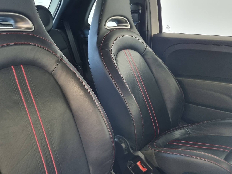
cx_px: 85
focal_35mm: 35
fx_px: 235
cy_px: 73
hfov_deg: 52.0
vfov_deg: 40.6
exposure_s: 1/50
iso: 400
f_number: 1.8
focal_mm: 5.4
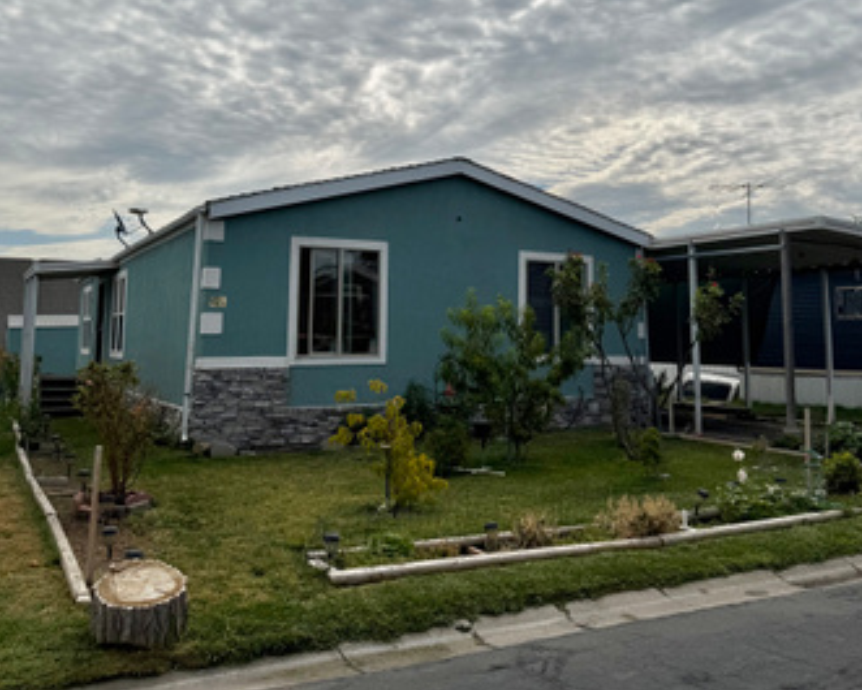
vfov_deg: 42.9
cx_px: 464
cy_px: 245
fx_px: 868
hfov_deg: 52.8
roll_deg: +0.0
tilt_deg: +6.1
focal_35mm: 34
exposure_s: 1/14286
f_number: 1.78
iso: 80
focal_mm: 6.76
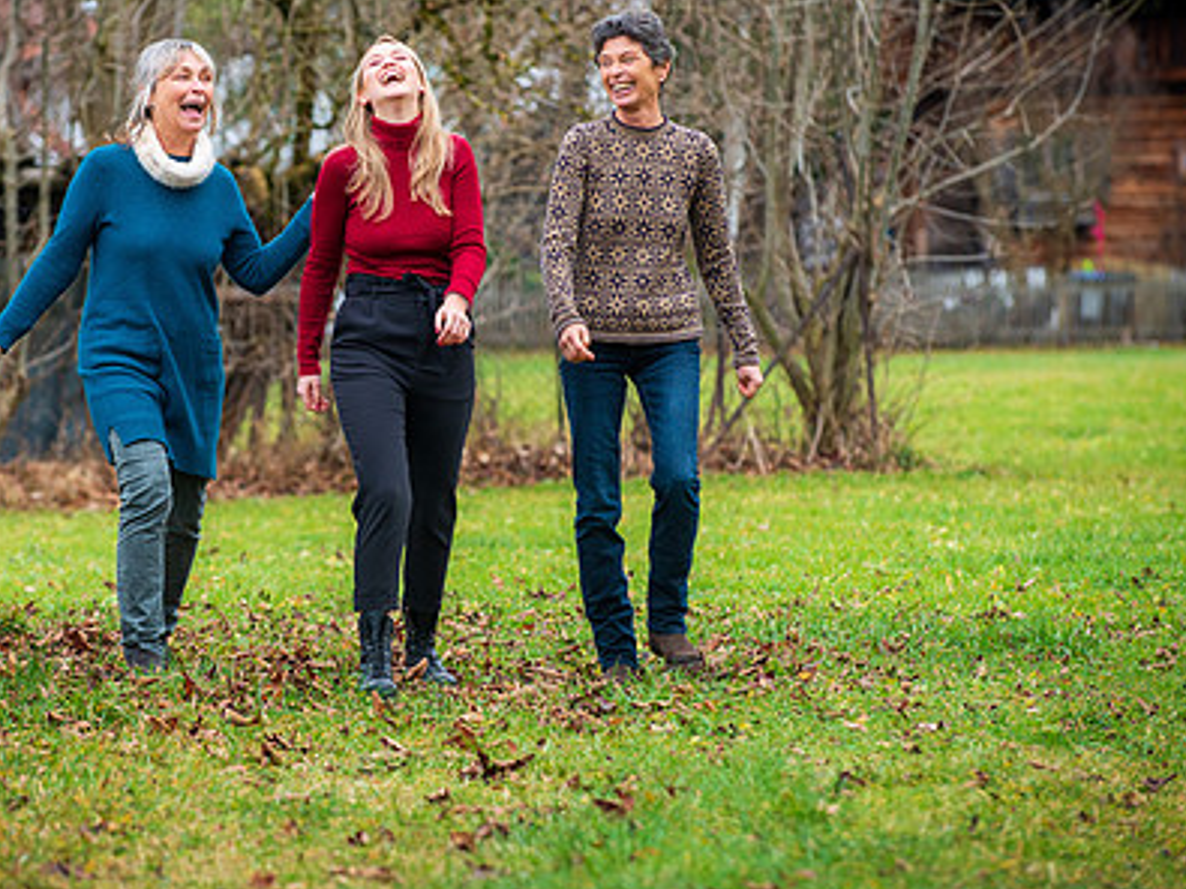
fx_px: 8700
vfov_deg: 5.8
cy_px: 383
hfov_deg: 7.8
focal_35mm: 254
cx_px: 420
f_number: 5
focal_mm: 180
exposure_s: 1/320
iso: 800
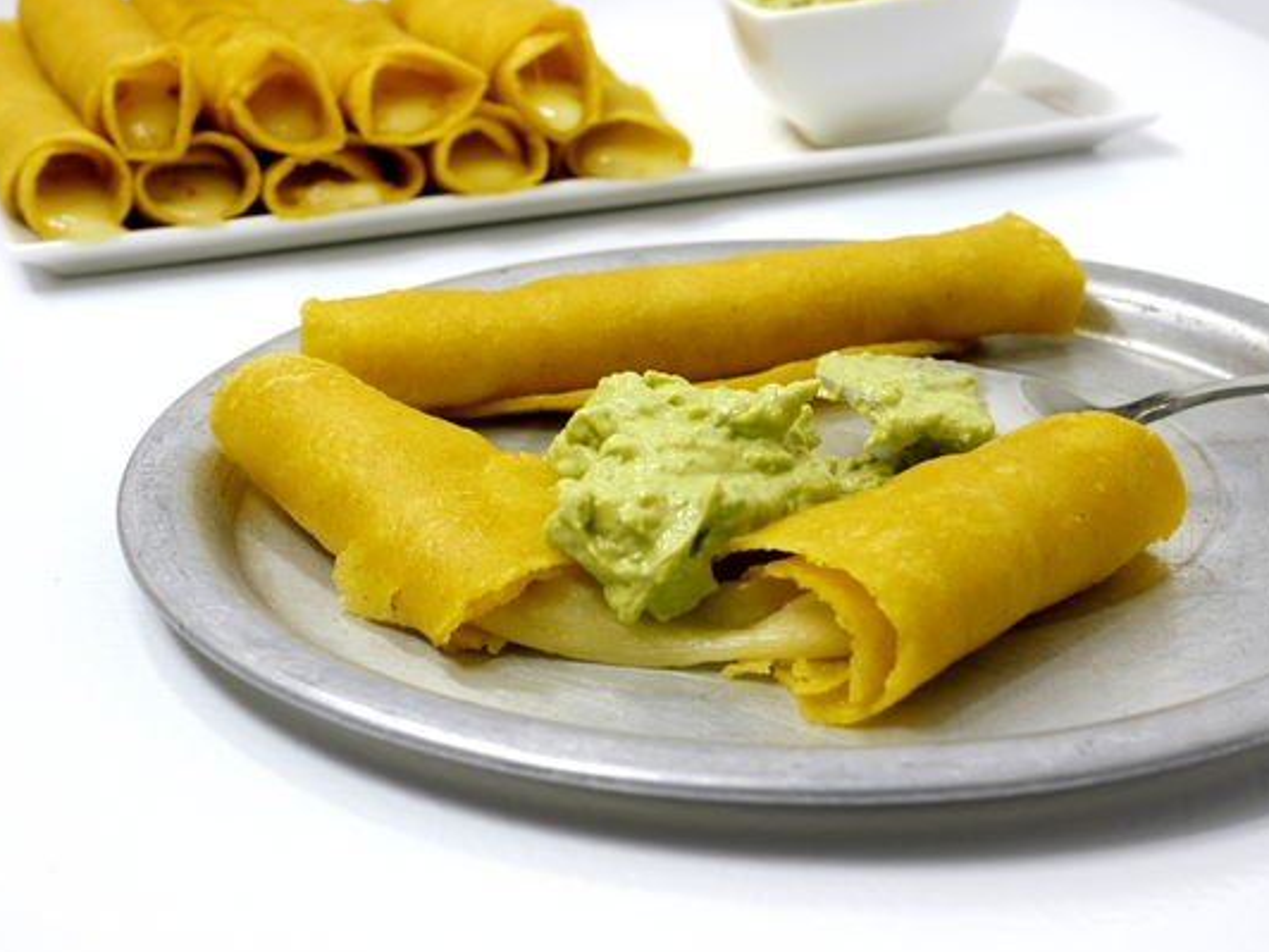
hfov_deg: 35.5
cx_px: 671
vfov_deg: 27.0
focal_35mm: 54
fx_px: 1980
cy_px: 490
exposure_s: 1/30
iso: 200
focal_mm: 25
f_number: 7.1
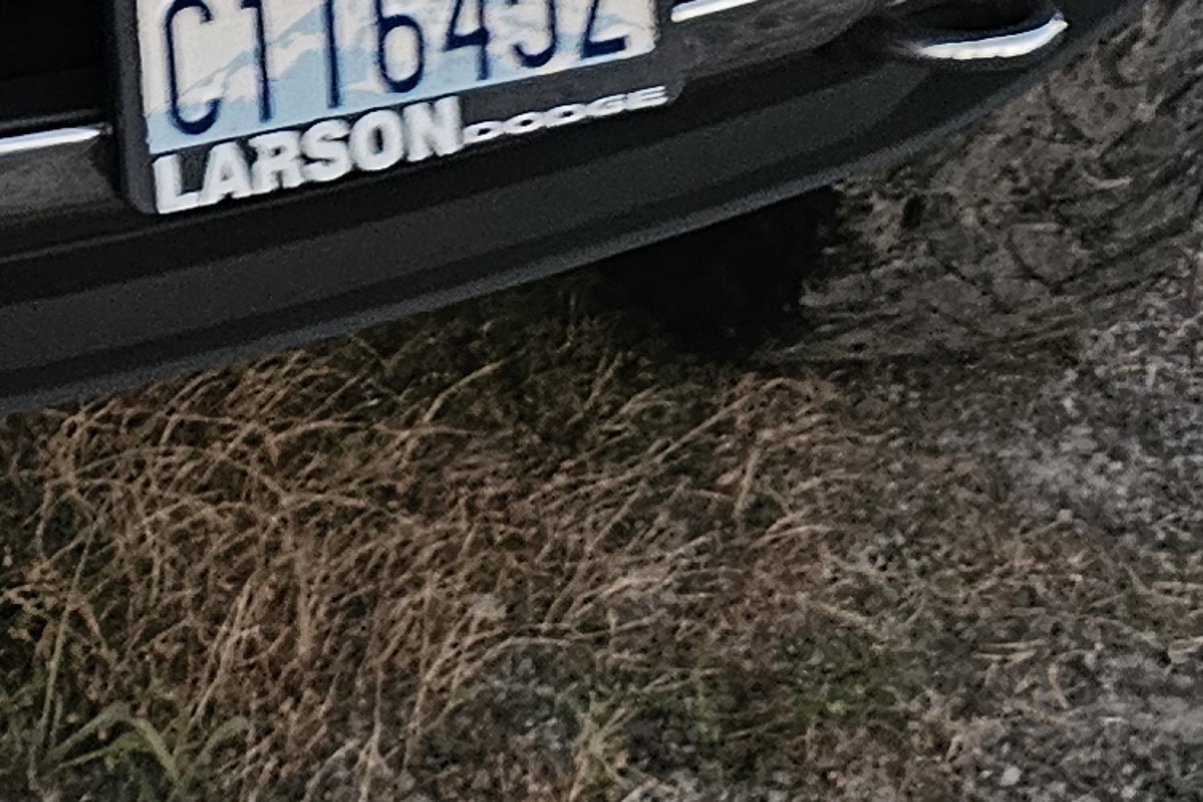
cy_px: -992
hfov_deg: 15.4
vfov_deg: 9.8
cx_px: -315
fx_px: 4244
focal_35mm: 127
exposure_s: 1/40
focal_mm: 6.3
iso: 640
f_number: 1.7
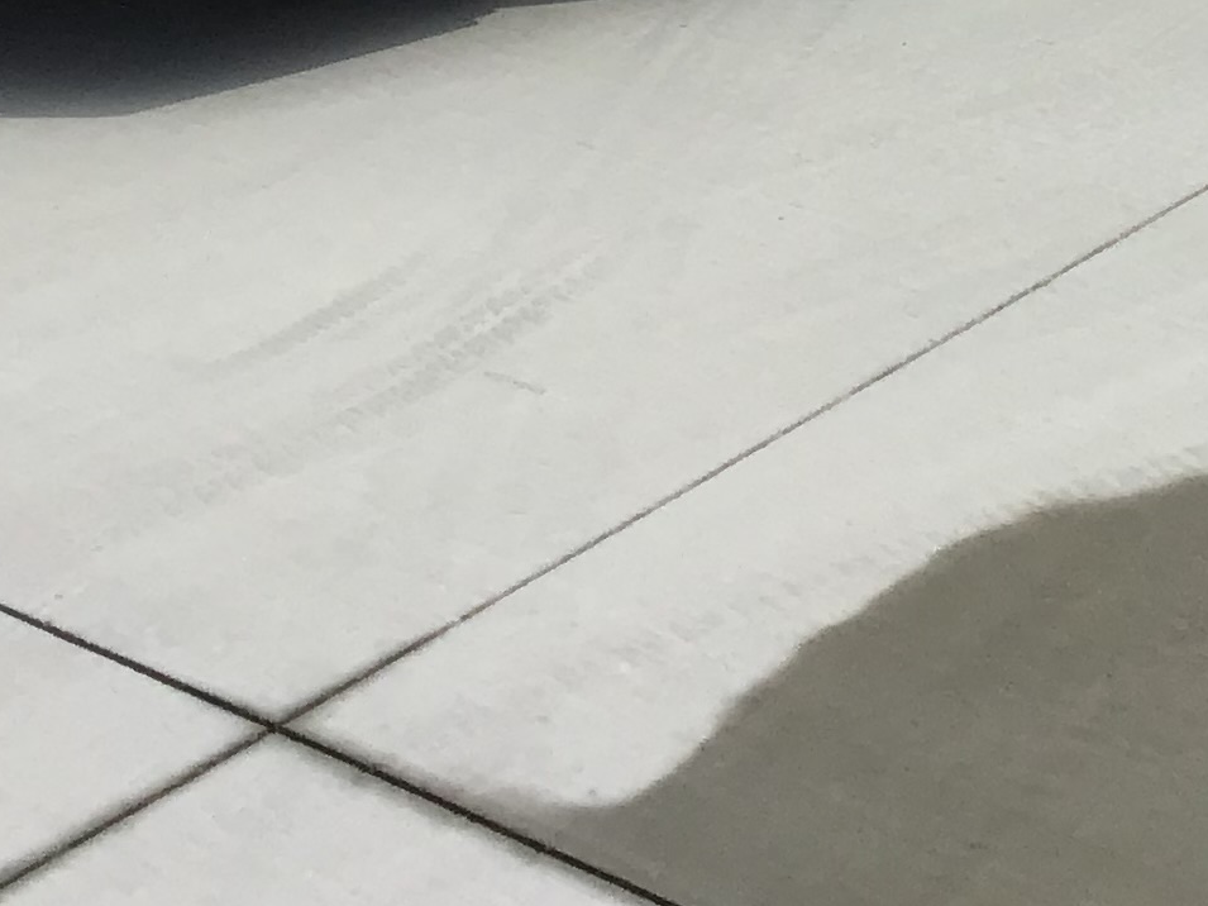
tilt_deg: -11.0
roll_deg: -0.6
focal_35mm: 106
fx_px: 3699
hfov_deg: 18.2
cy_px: -519
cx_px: 1142
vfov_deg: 13.1
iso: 25
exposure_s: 1/2632
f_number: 2.4
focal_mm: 3.3
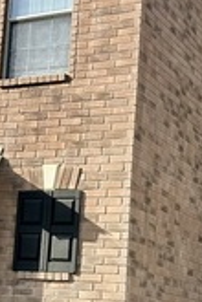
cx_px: -17
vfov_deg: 21.0
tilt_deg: +9.3
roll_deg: -5.9
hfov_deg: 13.8
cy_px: 172
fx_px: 816
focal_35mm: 97
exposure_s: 1/2732
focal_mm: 6.86
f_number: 1.78
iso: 80
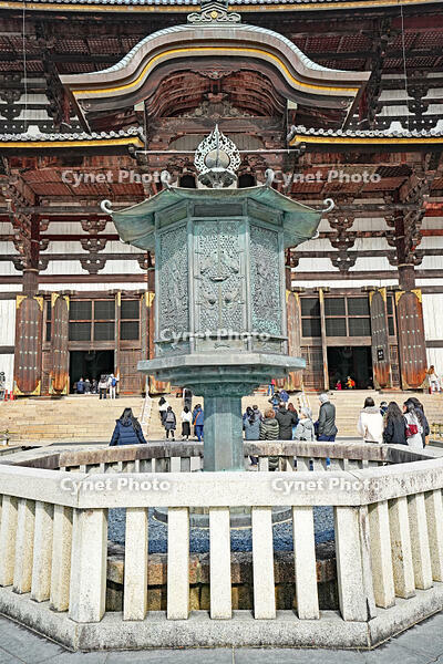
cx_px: 222
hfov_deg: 43.6
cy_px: 332
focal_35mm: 30
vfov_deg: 61.9
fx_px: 554
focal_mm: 30
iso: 400
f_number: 10
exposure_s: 1/250
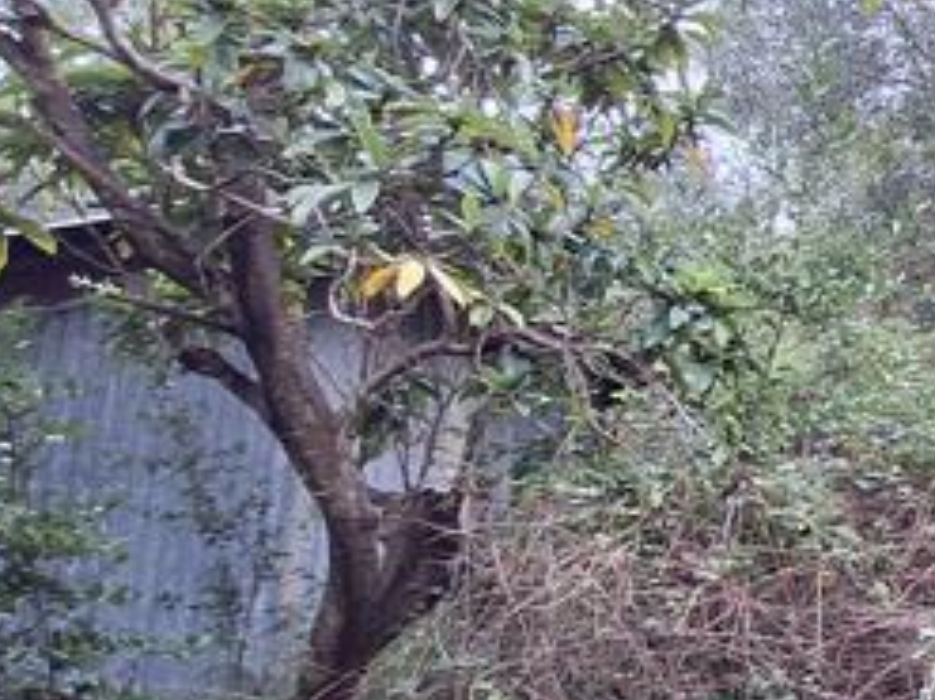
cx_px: 1461
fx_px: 1458
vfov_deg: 27.0
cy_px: 329
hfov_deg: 25.2
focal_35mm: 54
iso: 50
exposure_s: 1/60
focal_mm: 1.74
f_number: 2.2
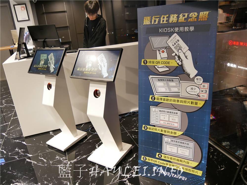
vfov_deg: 49.7
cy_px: 92
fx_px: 200
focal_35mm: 28
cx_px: 124
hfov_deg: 63.4
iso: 1000
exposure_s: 1/60
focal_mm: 14
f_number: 3.5
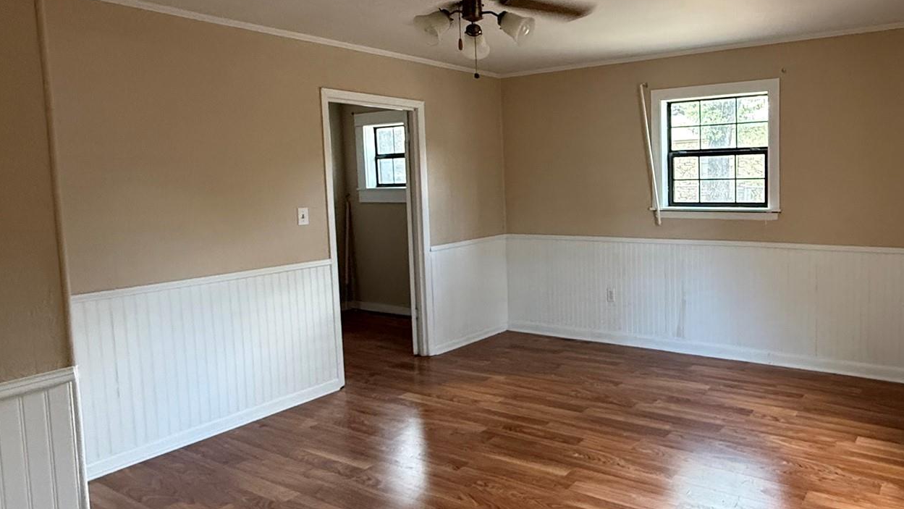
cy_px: 221
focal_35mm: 25
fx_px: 599
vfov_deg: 45.9
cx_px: 634
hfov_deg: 70.9
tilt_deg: -3.0
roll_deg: +1.4
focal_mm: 2.22
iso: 640
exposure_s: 1/60
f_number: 2.2
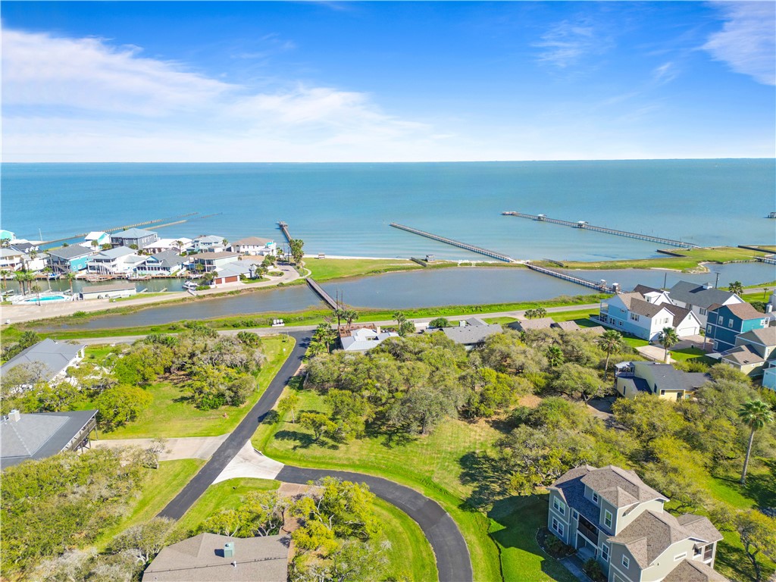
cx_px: 388
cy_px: 291
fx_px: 538
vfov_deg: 56.8
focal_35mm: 24
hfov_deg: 71.6
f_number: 1.7
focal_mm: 6.72
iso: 100
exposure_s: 1/2000
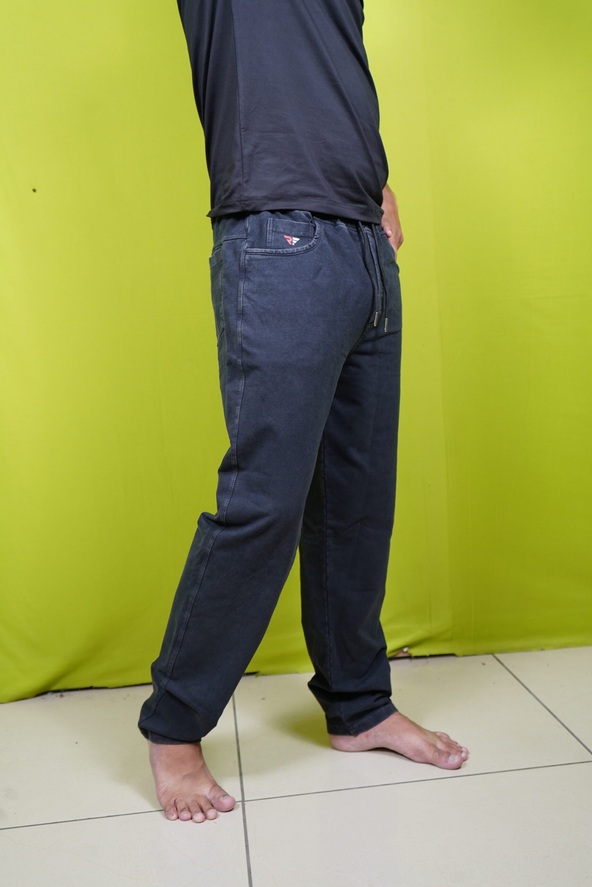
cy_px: 444
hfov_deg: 38.9
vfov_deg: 55.8
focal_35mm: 34
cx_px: 296
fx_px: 838
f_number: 4
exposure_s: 1/160
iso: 1250
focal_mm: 34
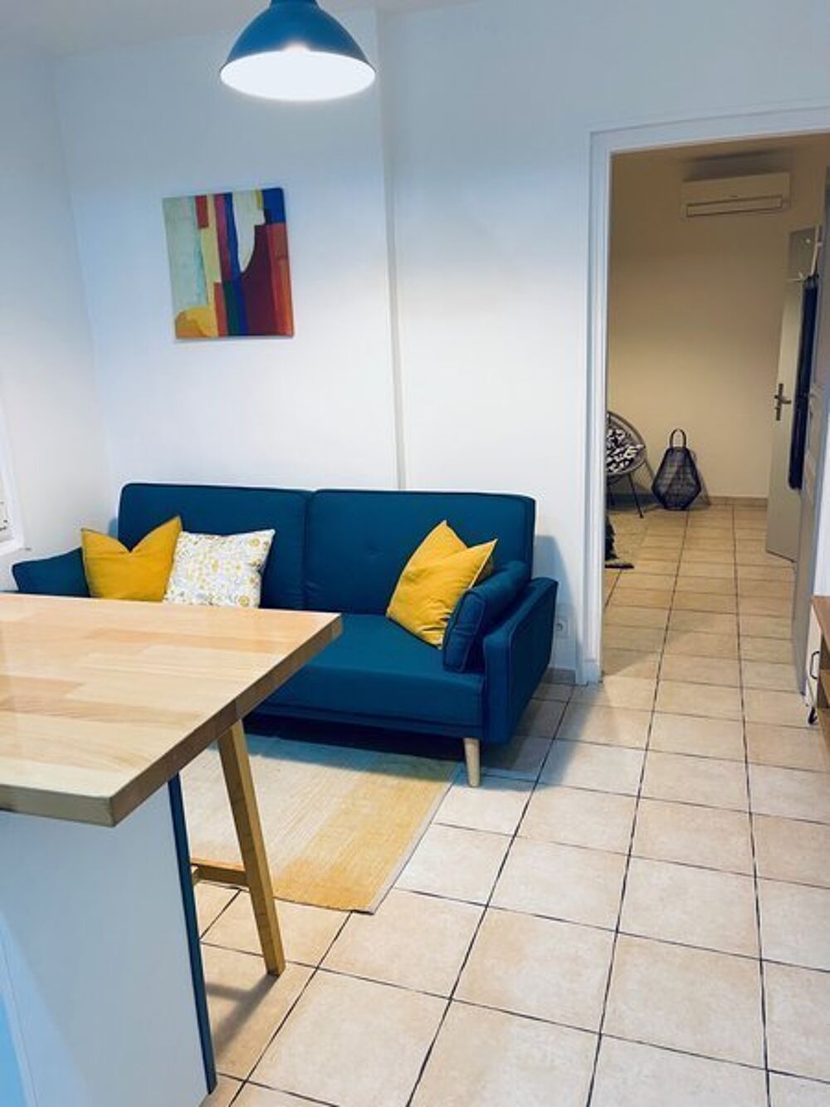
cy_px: 554
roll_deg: +1.8
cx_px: 415
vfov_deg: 67.3
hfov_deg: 53.1
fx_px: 831
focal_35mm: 26
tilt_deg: -13.8
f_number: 1.6
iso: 200
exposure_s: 1/50
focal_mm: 5.1
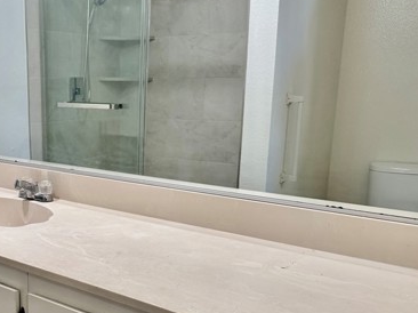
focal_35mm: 42
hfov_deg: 42.6
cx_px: 78
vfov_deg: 34.2
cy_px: 193
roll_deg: +0.2
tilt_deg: -13.4
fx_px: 507
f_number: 1.78
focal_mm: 6.76
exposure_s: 1/120
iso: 160
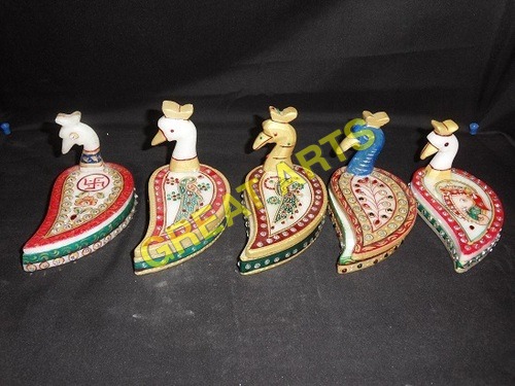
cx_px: 258
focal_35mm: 36
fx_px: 536
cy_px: 193
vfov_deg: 39.7
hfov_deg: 51.4
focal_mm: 6.5
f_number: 3.9
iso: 200
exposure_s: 1/30
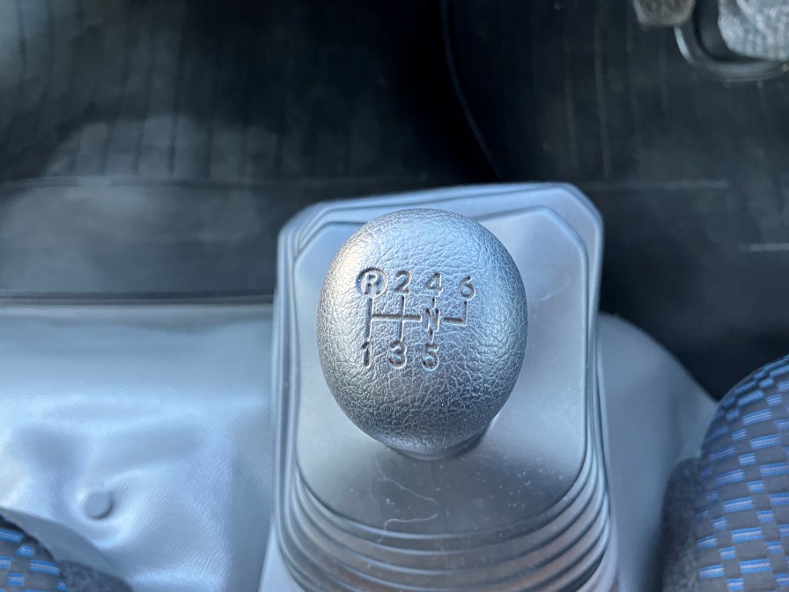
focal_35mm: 32
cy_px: 324
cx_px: 394
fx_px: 729
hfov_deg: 56.8
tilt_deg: -73.9
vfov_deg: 44.1
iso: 200
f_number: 1.8
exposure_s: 1/60
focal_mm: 3.99
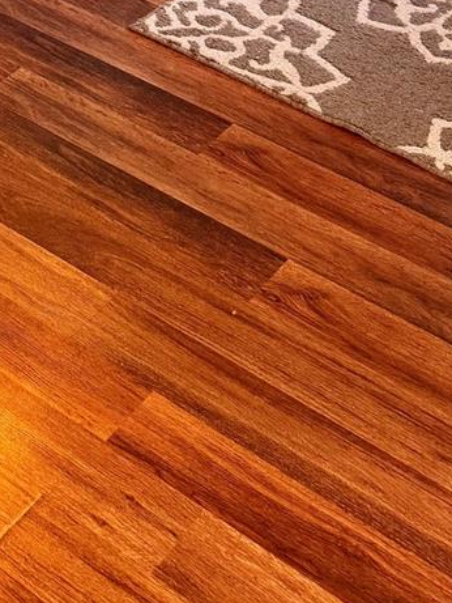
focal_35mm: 80
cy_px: -283
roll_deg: +0.1
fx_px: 1392
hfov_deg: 17.7
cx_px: -65
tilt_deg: -20.3
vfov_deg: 21.0
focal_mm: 6.76
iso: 320
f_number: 1.78
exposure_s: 1/60
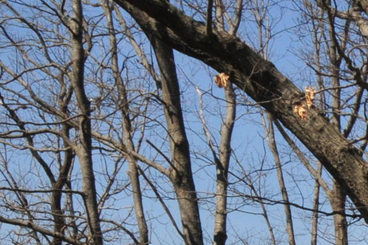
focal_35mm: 141
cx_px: 755
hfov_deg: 12.6
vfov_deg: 9.1
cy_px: 488
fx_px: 1440
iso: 640
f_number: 22
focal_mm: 20
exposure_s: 1/250
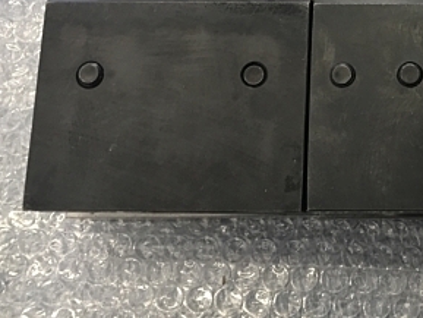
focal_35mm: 62
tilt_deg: -77.6
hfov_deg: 29.2
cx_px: 419
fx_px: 758
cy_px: 84
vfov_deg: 23.5
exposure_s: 1/30
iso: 25
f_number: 1.8
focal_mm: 3.99
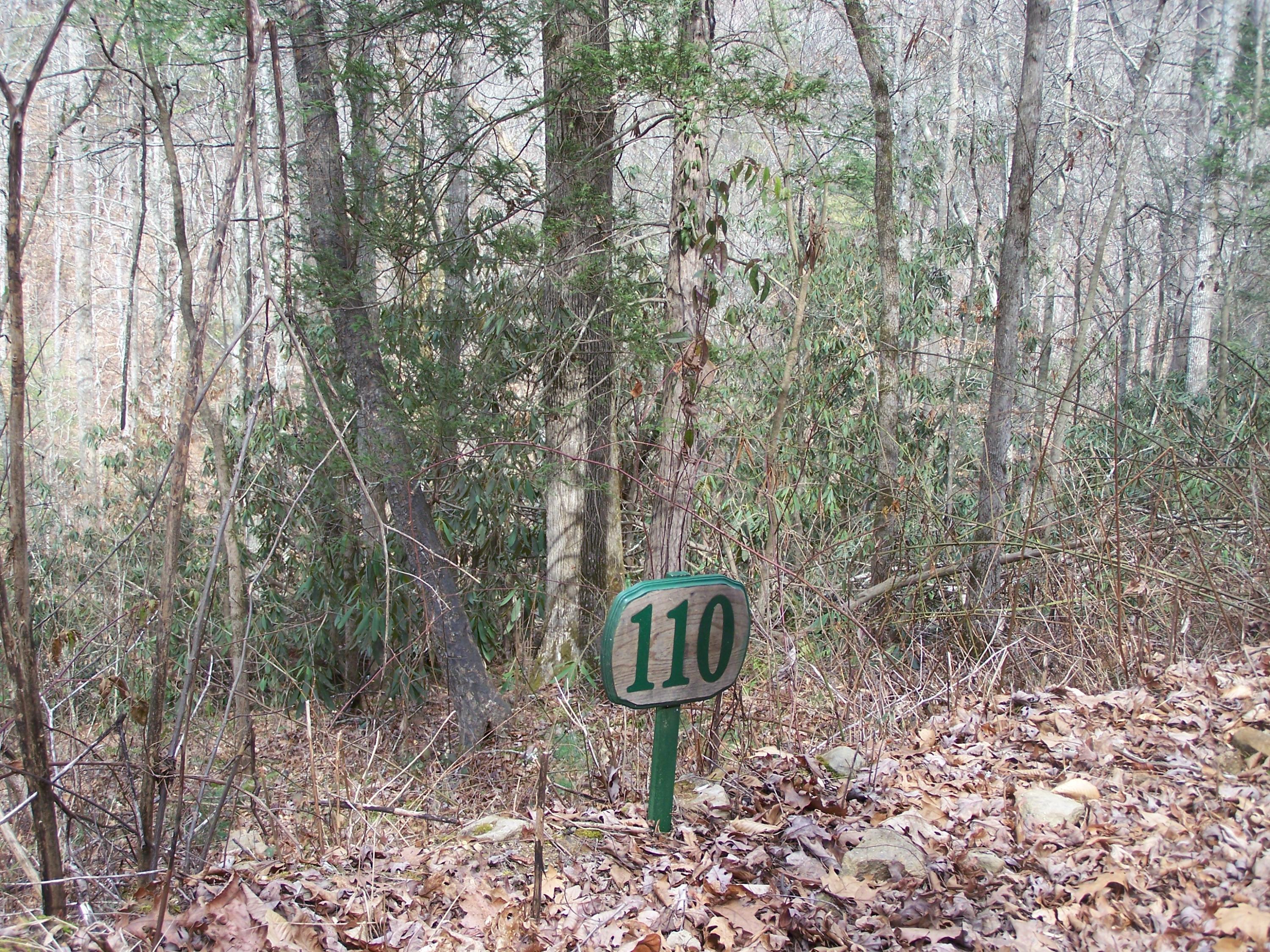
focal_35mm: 56
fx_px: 2055
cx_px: 635
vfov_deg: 26.1
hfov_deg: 34.3
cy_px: 476
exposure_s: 1/160
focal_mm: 9.3
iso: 64
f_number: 3.1
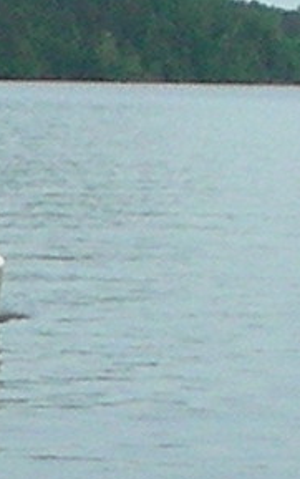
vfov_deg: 5.4
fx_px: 5120
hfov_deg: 3.3
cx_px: -283
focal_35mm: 392
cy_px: 343
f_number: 5.6
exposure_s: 1/417
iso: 50
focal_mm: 6.3
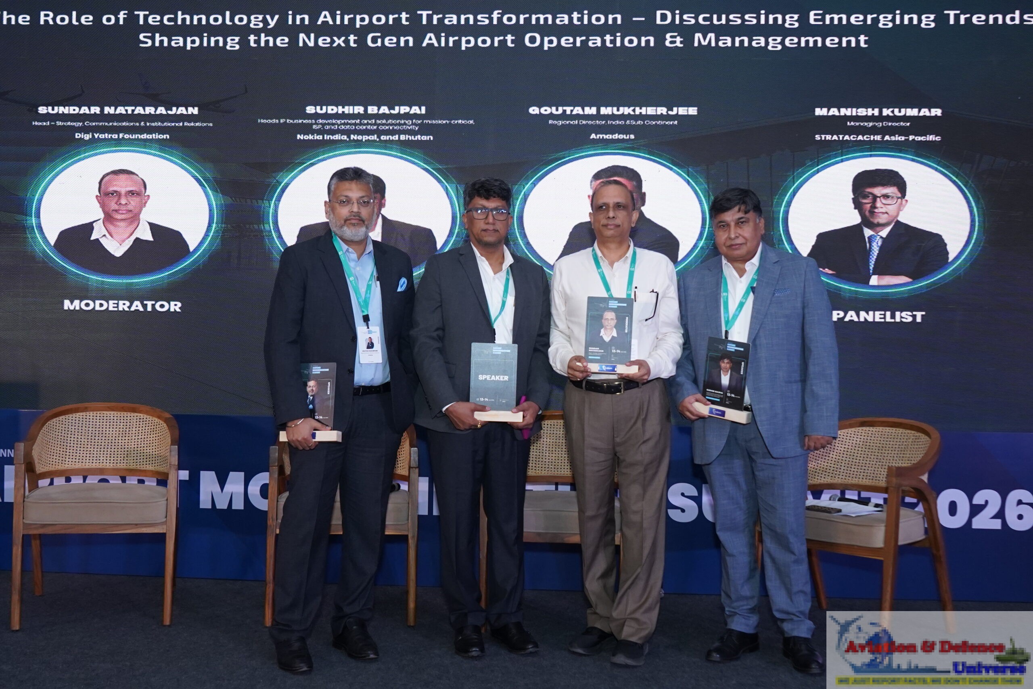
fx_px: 1033
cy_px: 344
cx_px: 516
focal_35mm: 36
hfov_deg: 53.1
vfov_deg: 36.9
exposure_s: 1/200
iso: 2000
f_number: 4.5
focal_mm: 24
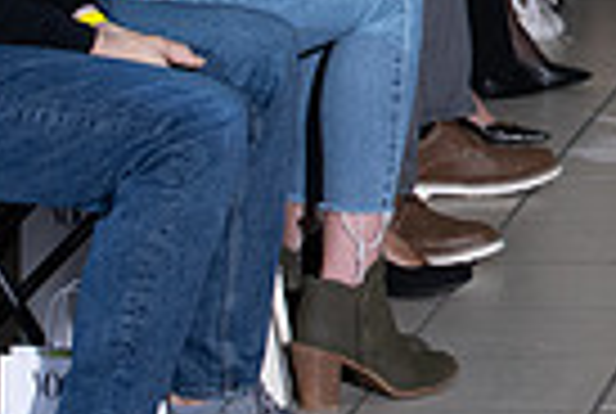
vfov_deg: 4.6
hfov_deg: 6.7
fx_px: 5076
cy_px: -268
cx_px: 1201
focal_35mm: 296
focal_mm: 70
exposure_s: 1/160
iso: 1250
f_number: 5
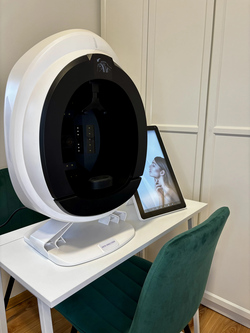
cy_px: 166
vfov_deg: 67.3
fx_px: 250
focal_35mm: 26
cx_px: 125
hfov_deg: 53.1
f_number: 1.6
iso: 125
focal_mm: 5.96
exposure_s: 1/50
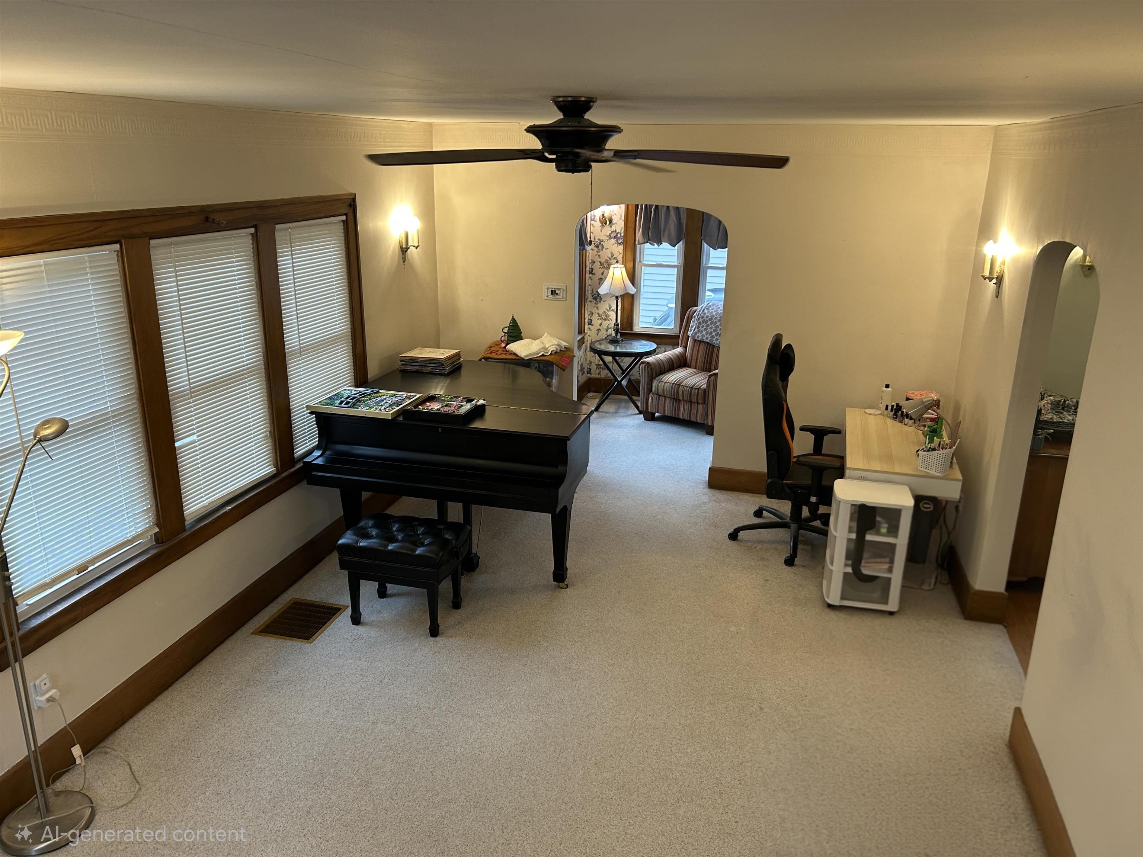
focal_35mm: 26
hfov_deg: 67.3
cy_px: 428
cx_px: 572
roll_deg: -0.4
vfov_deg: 53.1
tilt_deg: -17.6
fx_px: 859
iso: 100
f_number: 1.5
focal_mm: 5.7
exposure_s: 1/60.2
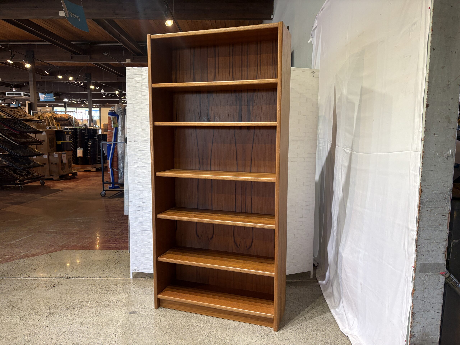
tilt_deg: -6.2
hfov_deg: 67.3
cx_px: 230
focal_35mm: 26
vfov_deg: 53.1
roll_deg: -0.6
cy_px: 172
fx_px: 346
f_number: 1.6
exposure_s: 1/120
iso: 125
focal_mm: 5.96
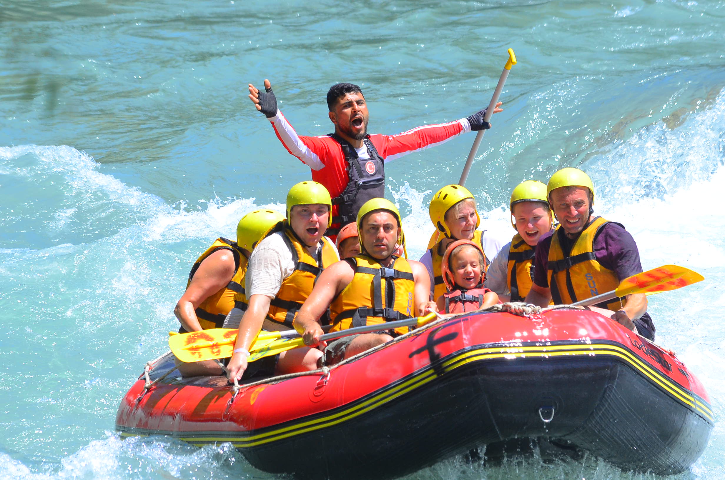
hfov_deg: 4.9
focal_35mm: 420
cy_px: 240
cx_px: 362
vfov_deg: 3.3
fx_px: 8441
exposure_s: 1/800
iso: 800
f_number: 11
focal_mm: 280
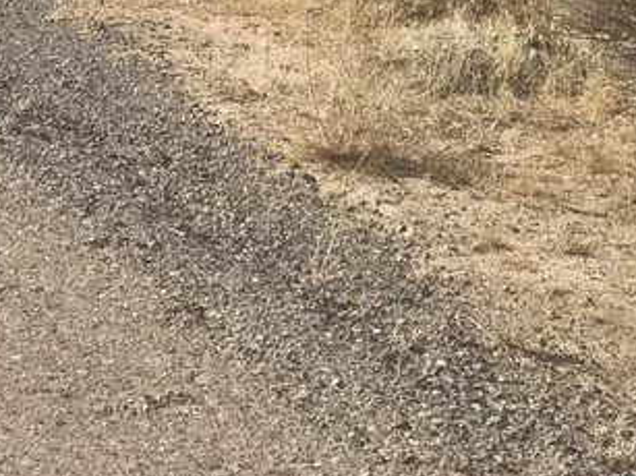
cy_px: -255
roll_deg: -0.2
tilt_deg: -4.2
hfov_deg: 10.4
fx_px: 3490
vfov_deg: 7.7
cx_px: 338
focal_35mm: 190
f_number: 2.8
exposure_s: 1/1312
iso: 20
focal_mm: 6.6
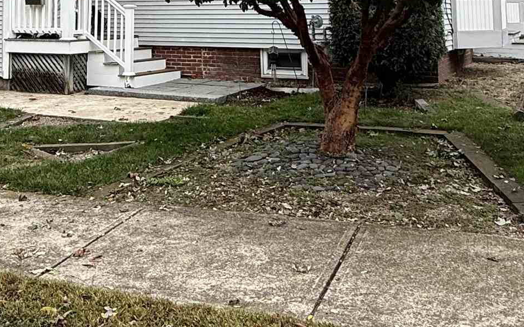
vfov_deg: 24.8
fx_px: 686
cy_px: -43
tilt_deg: +8.3
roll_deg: +2.3
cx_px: 156
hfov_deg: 41.0
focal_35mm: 48
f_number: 2.2
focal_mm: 2.22
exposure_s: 1/664
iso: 50
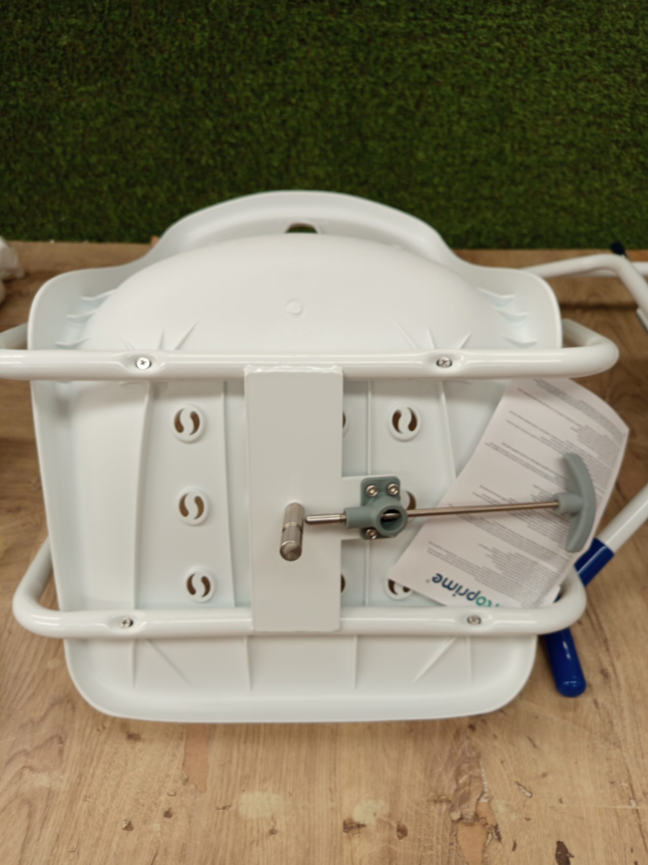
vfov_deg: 71.6
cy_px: 432
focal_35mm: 24
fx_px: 599
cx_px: 324
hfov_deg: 56.8
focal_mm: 5.24
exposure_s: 1/100
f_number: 1.7
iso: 145
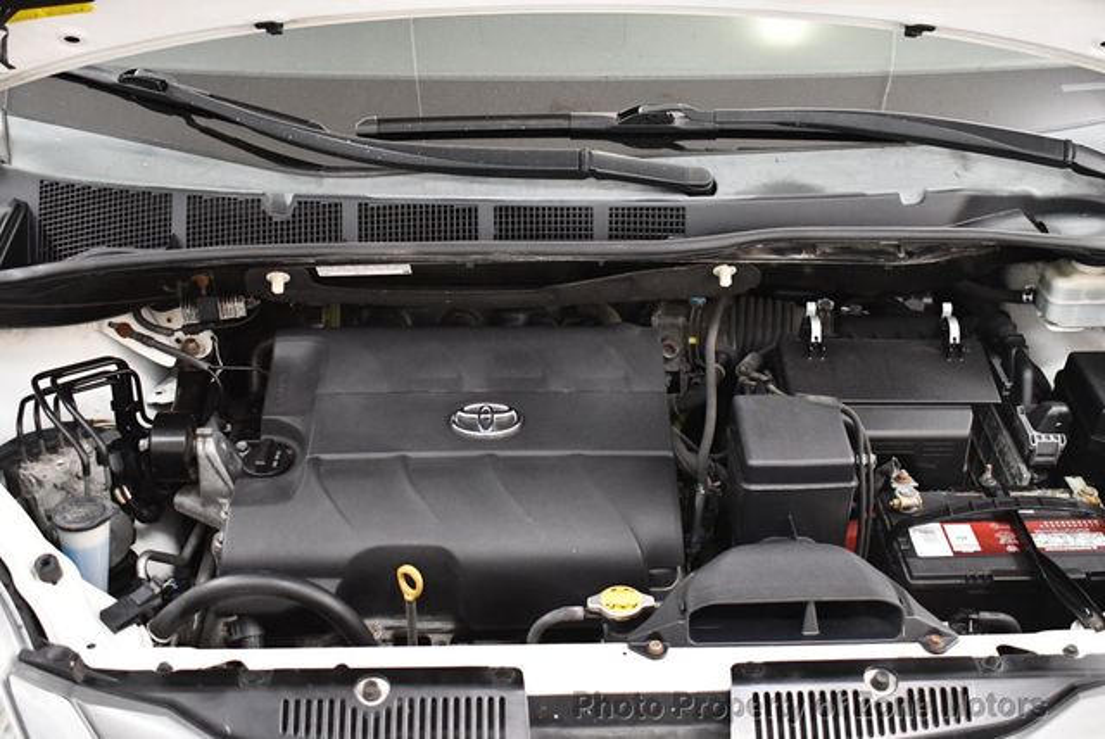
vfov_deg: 29.3
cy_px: 370
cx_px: 552
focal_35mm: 46
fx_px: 1413
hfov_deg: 42.7
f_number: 3.8
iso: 3200
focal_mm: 23
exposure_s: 1/125
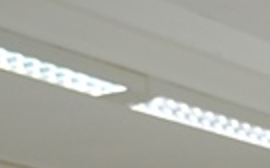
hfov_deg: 11.7
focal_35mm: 163
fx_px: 1198
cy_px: 527
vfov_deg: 7.1
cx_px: 516
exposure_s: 1/60
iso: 720
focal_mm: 18
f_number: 3.5
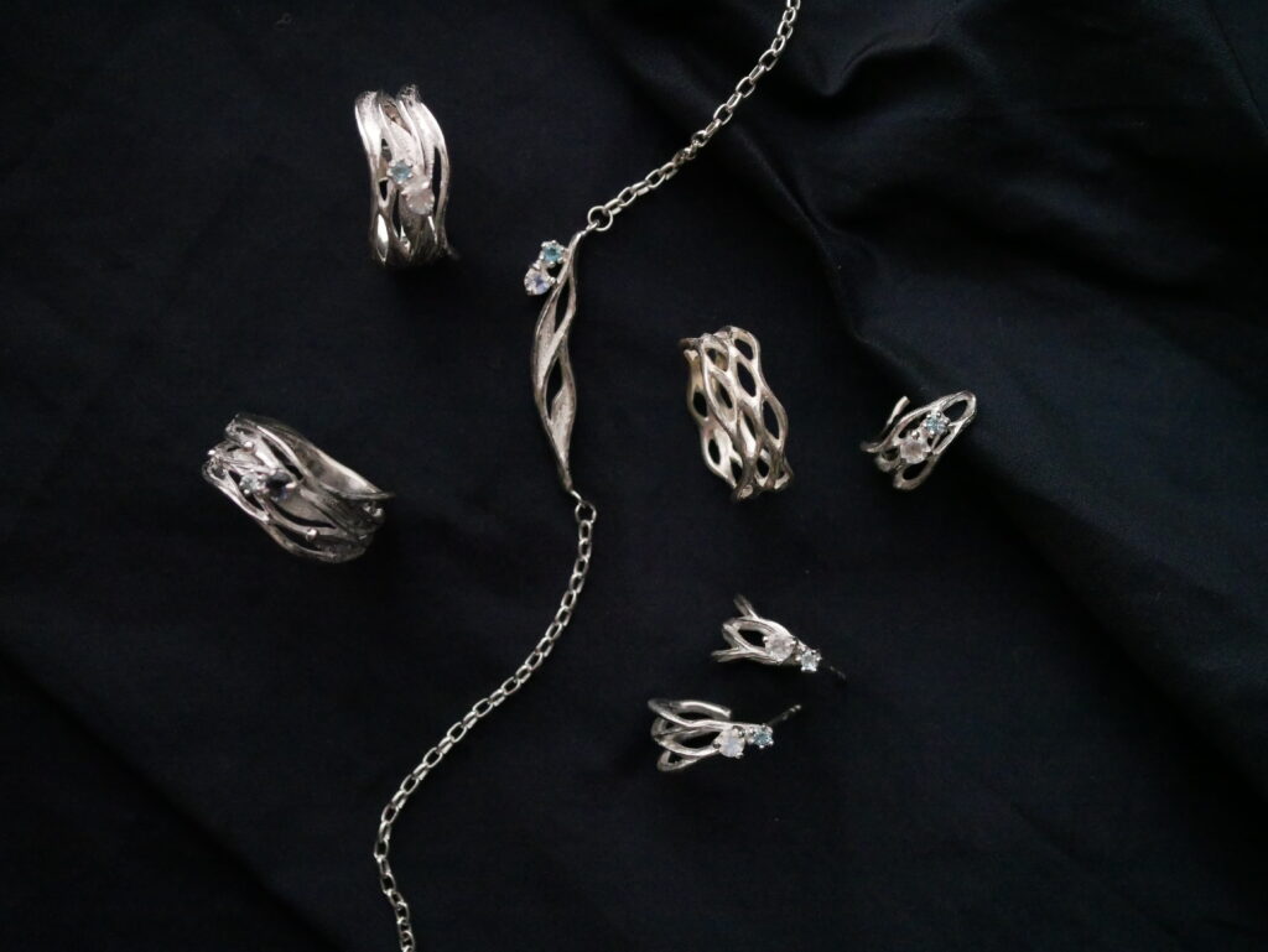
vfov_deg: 24.4
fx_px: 2199
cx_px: 634
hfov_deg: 32.2
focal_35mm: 60
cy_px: 476
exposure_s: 1/2500
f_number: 4
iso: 6400
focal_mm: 30
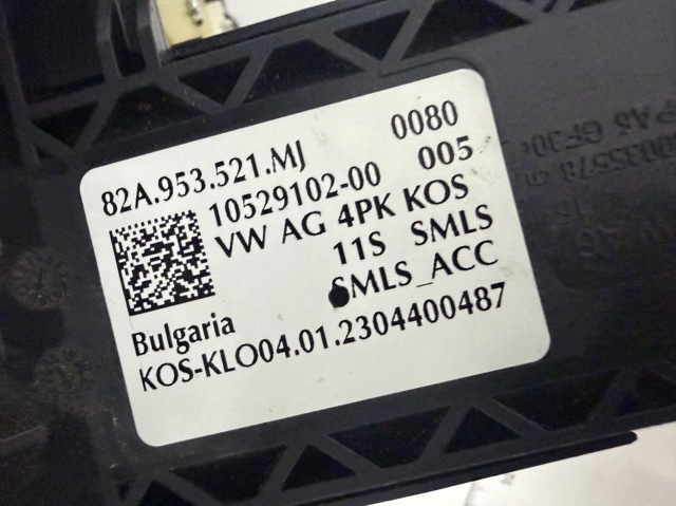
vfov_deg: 56.8
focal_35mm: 24
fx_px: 468
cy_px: 253
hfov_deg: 71.6
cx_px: 338
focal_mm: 2.22
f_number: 2.2
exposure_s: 1/50
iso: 800
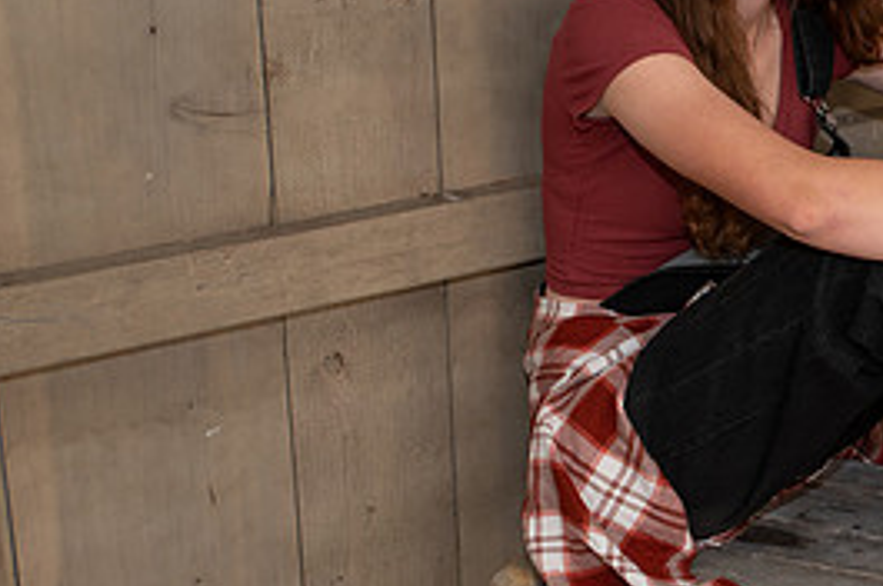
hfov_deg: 23.5
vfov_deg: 16.4
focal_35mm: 83
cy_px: 218
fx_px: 2033
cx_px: 871
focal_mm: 35
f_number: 5.6
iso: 640
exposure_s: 1/125
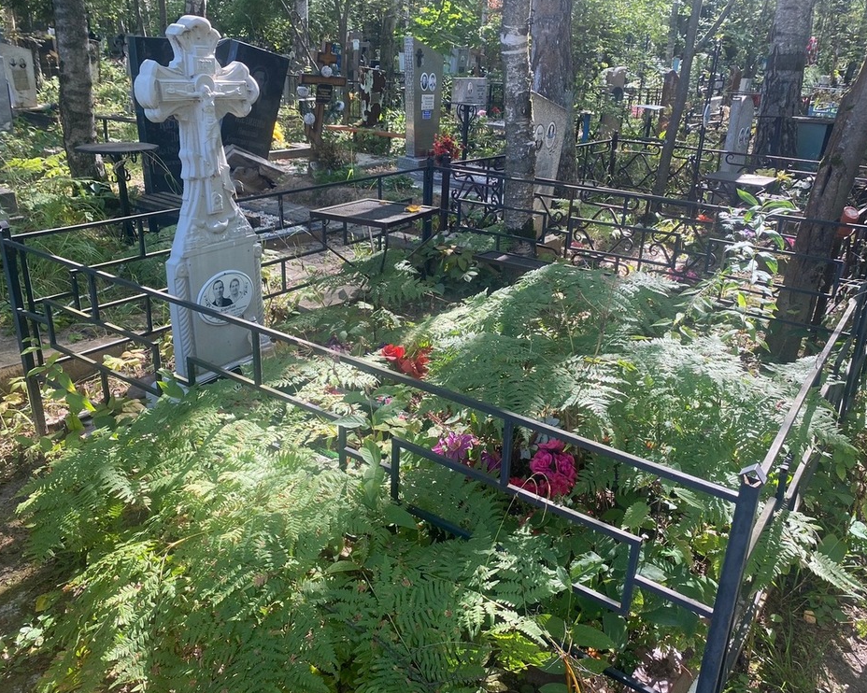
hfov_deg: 62.2
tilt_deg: -16.9
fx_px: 718
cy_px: 339
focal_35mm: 28
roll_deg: -3.0
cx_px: 459
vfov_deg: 51.5
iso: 32
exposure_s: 1/145
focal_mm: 4.25
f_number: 1.8
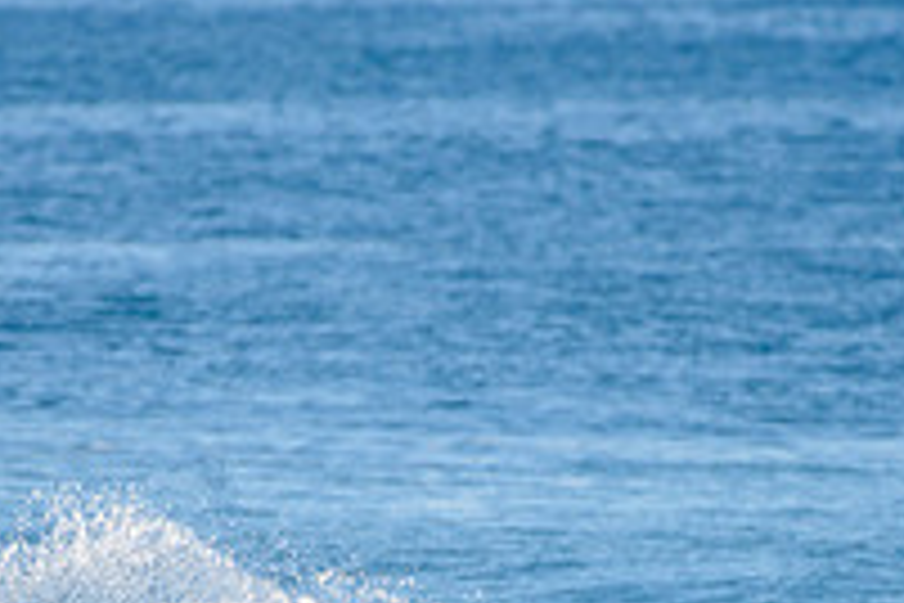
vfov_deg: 1.0
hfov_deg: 1.4
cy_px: 682
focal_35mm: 1445
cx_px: 292
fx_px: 36283
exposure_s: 1/1600
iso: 160
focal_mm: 500
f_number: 5.6
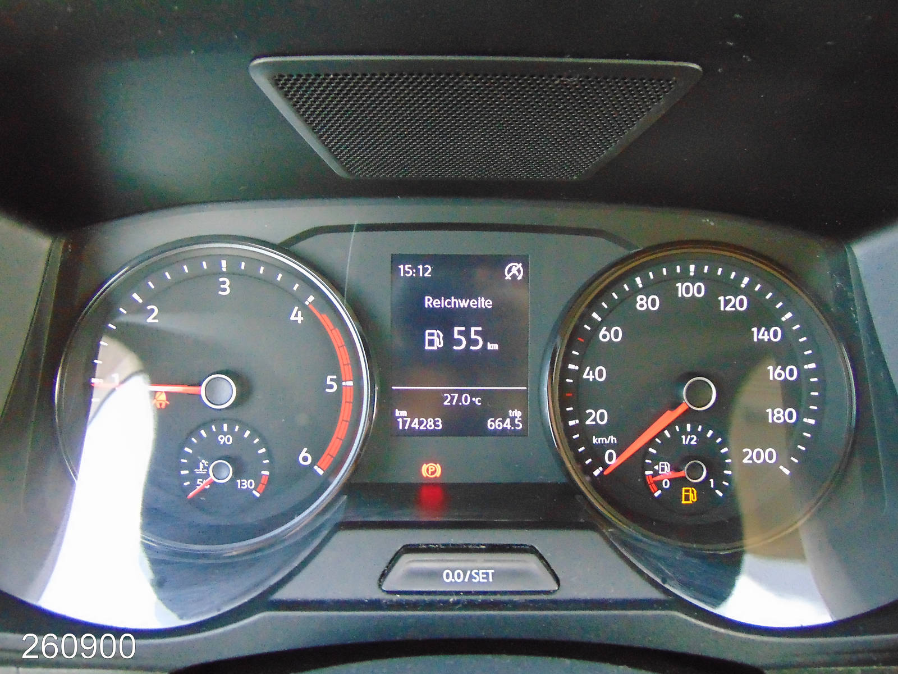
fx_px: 649
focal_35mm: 25
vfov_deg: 54.9
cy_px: 337
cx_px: 449
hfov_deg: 69.4
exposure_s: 1/100
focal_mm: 4.5
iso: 800
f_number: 3
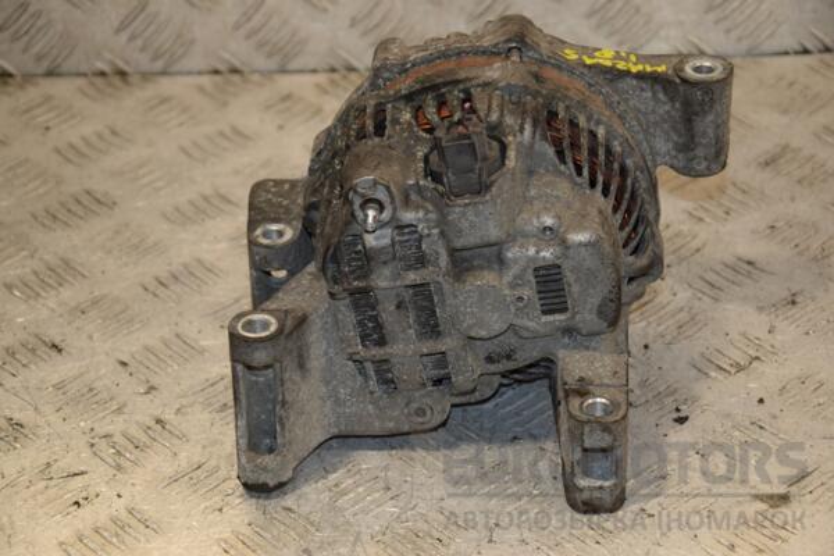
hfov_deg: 19.5
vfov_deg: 13.0
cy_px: 278
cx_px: 417
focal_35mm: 105
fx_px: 2432
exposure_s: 1/200
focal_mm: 70
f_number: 6.3
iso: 800
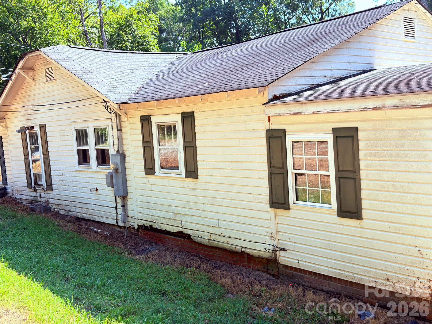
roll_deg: +5.0
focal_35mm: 39
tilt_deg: -4.7
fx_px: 487
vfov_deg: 36.8
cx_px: 216
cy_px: 162
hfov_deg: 47.9
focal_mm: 6.76
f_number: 1.78
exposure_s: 1/868
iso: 100
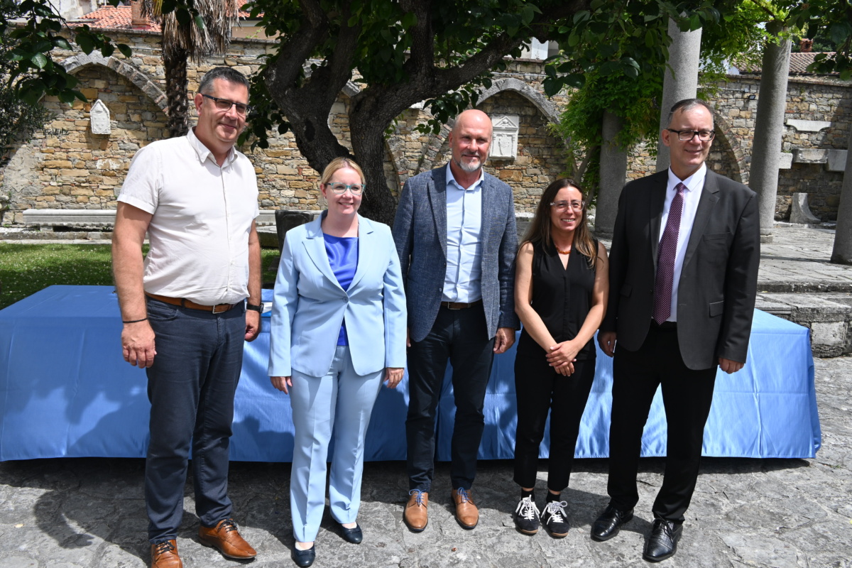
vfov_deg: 44.6
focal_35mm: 29
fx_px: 692
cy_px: 284
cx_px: 426
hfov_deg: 63.2
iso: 100
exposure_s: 1/320
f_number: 6.3
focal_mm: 19.5
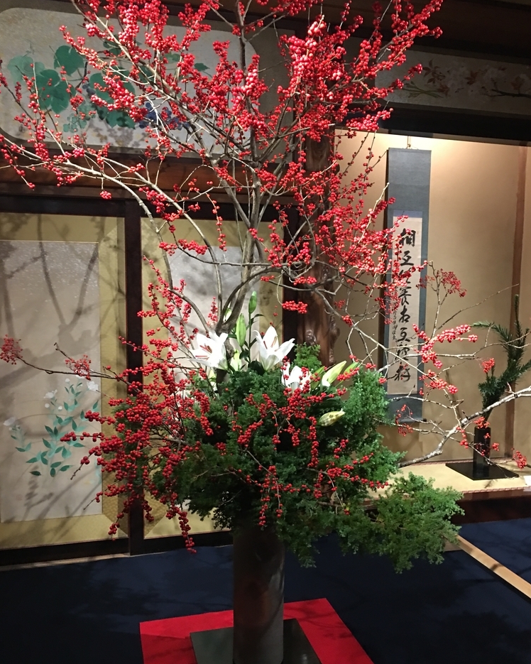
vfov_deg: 57.1
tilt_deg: -4.0
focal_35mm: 31
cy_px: 353
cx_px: 272
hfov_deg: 47.1
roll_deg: -0.9
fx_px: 609
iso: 64
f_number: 2.2
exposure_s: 1/4
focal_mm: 4.15
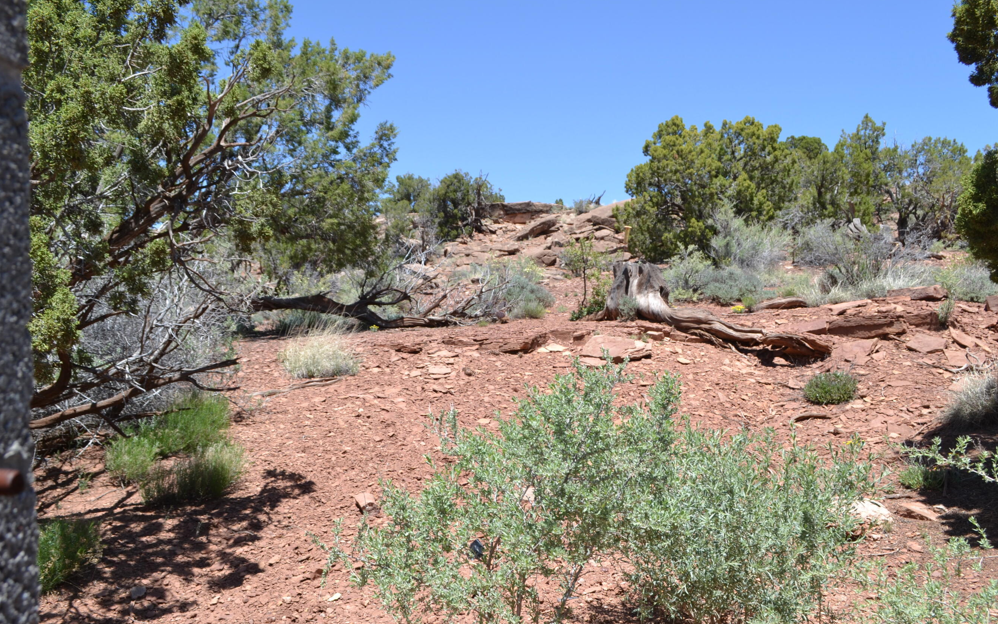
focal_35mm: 31
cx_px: 512
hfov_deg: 61.2
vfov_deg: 40.4
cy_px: 370
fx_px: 843
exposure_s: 1/200
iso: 100
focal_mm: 18
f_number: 7.1
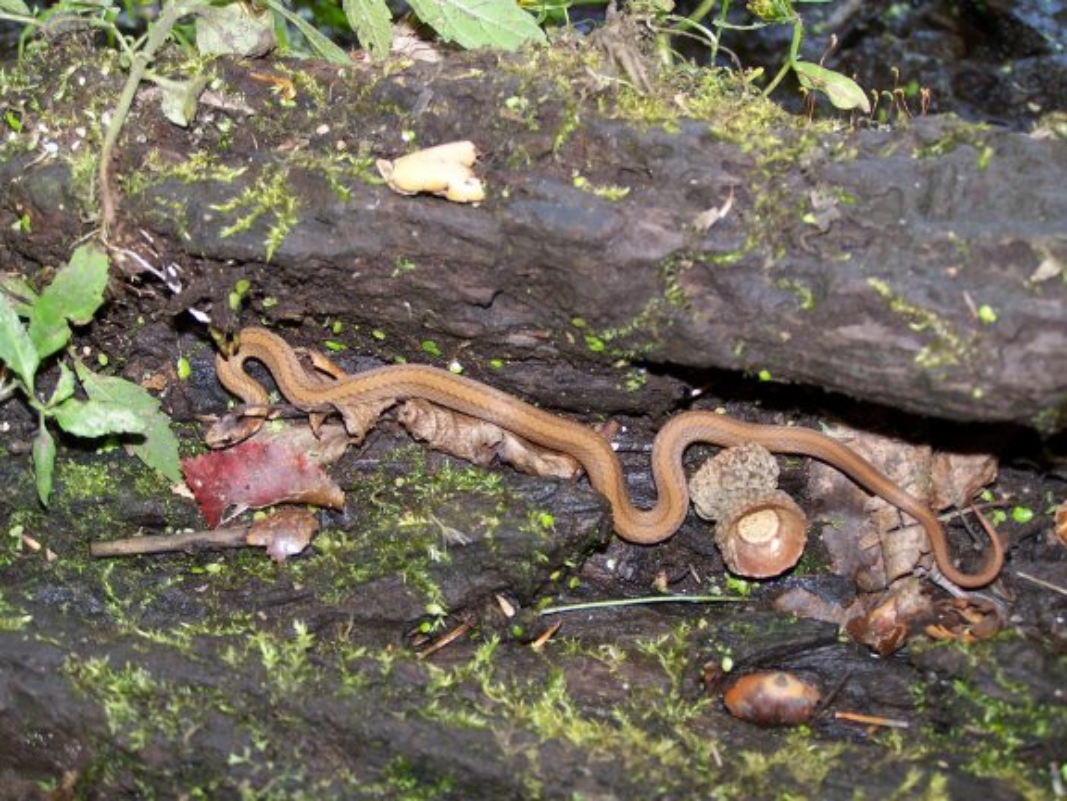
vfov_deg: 21.3
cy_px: 400
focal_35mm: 69
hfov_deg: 28.2
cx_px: 534
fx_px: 2127
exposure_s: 1/90
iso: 80
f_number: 3.2
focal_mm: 11.5
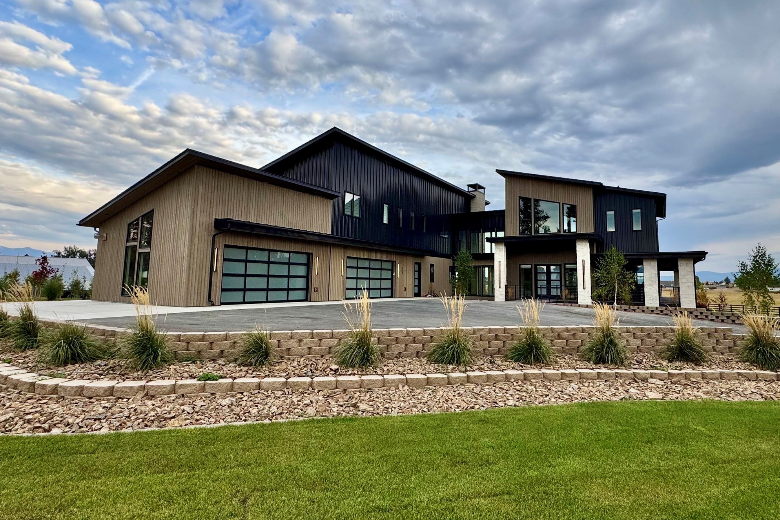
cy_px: 252
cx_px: 392
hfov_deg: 100.4
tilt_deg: +5.7
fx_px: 325
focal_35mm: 15
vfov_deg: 77.3
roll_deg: -0.8
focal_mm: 2.22
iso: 40
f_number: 2.2
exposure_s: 1/243
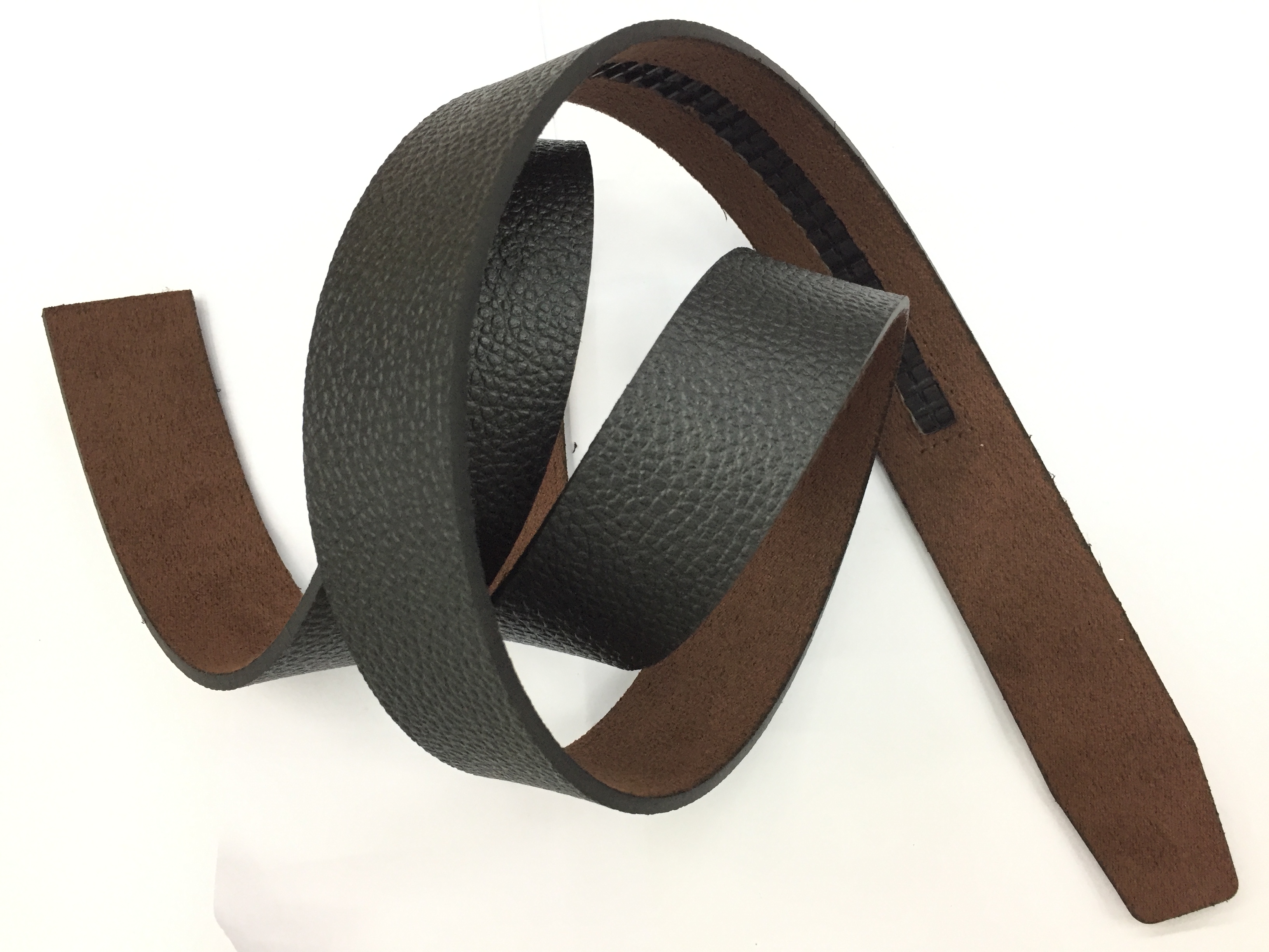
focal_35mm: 29
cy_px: 476
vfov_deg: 48.2
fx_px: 1063
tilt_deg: -80.2
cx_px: 634
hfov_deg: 61.7
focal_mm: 4.15
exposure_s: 1/33
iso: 64
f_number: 2.2
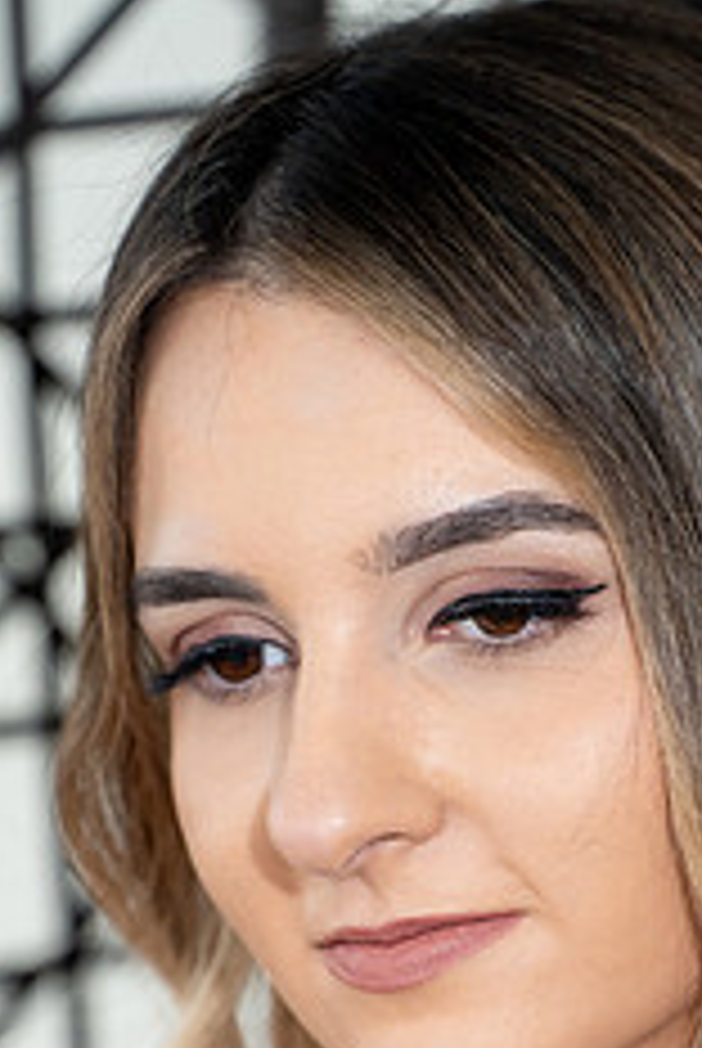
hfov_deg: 4.0
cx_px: 567
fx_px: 10119
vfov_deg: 5.9
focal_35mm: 347
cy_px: 927
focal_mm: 180
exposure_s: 1/400
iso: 2500
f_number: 3.5
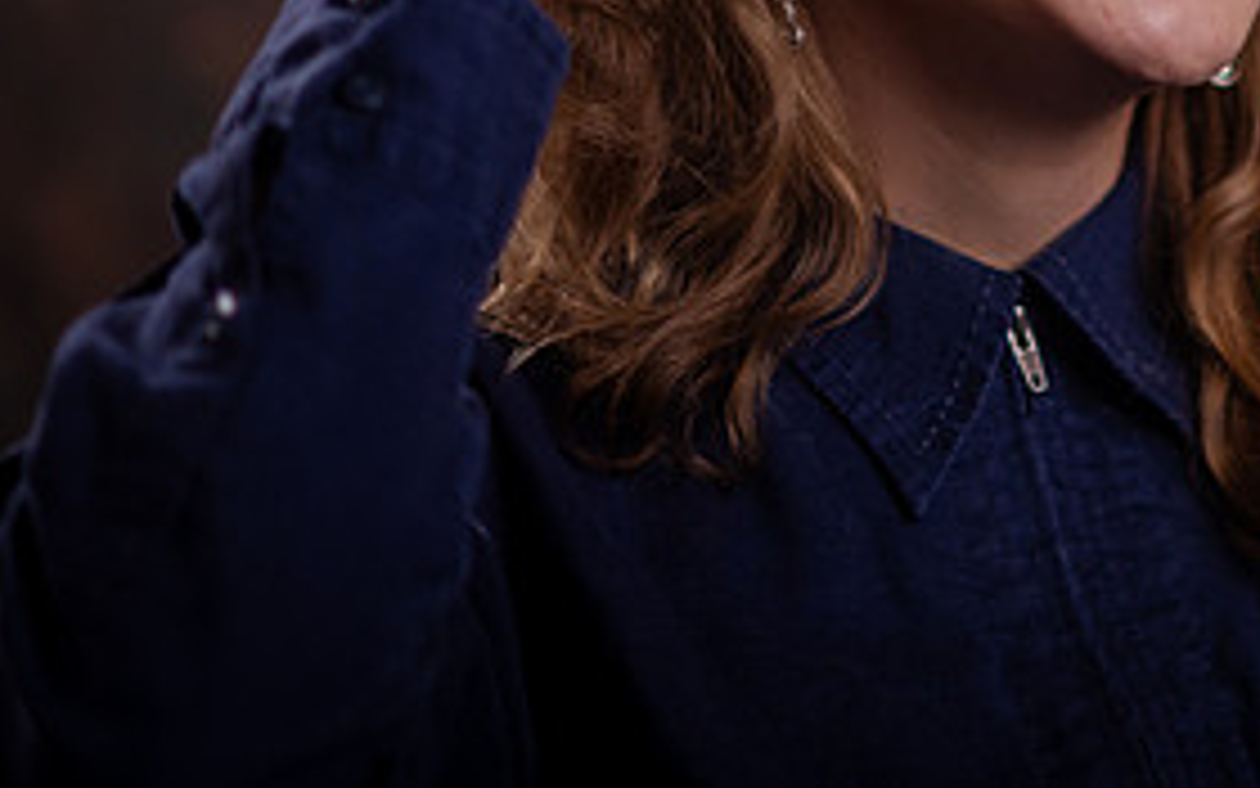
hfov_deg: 8.1
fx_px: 8825
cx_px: 1292
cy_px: -219
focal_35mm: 257
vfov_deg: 5.1
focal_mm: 105
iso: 200
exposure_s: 1/320
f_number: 2
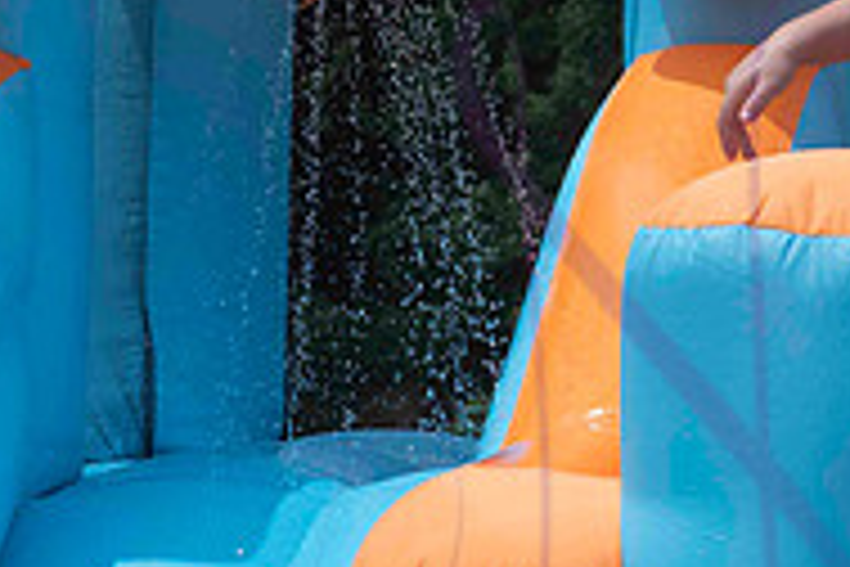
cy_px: 48
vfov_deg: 5.0
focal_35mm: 276
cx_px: 1190
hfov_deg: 7.4
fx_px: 6516
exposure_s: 1/1000
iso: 800
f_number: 14
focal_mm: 85
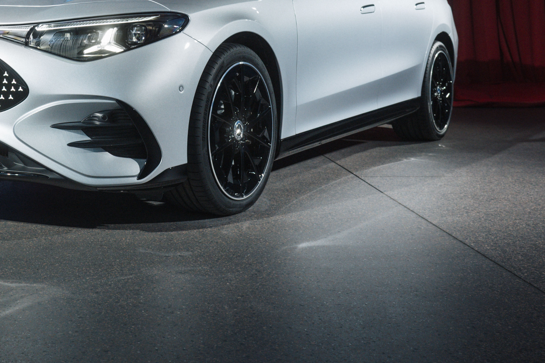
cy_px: 30
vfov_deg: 22.7
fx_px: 878
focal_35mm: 58
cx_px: 138
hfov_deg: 33.8
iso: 800
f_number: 4
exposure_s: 1/60
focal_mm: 28
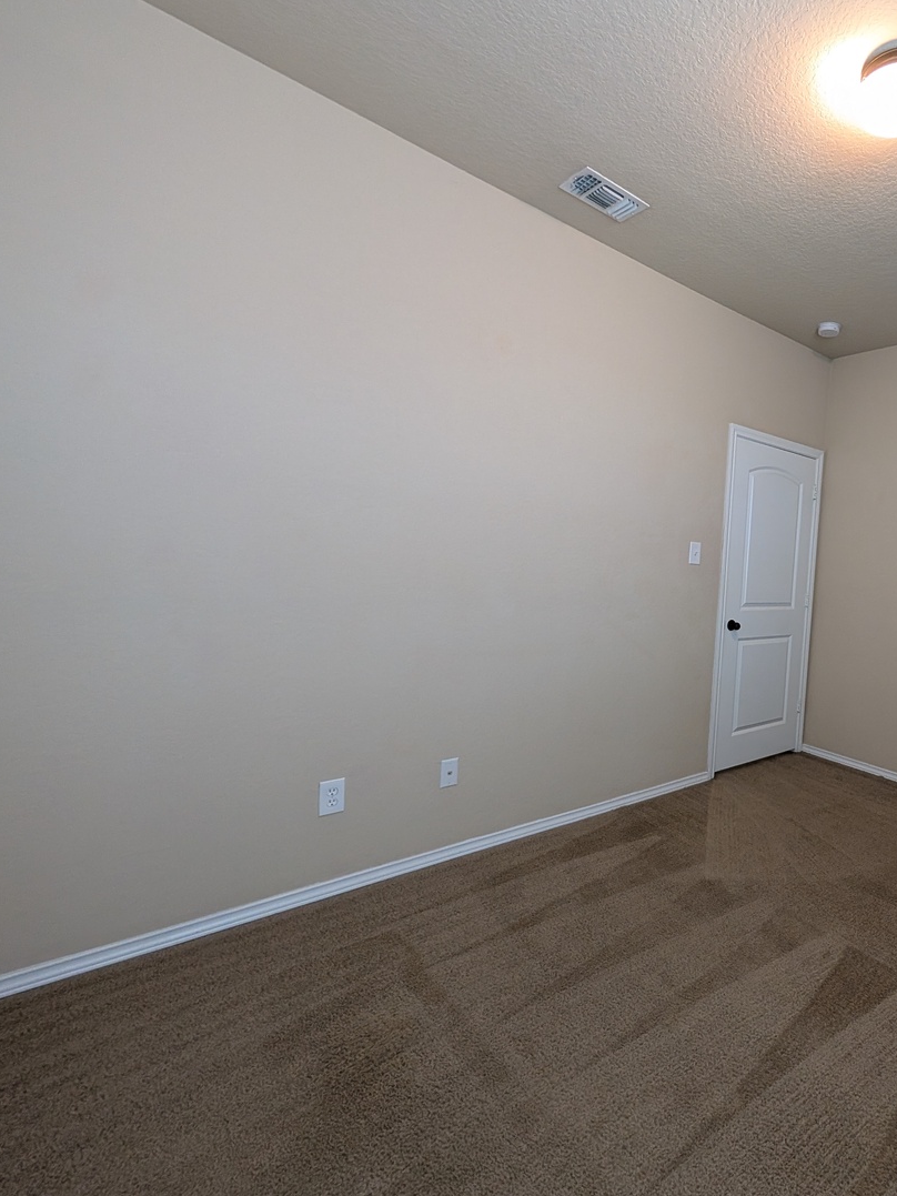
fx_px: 553
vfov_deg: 94.5
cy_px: 597
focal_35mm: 16
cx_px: 728
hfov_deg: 69.8
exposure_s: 1/60
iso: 204
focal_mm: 2.02
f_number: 1.7
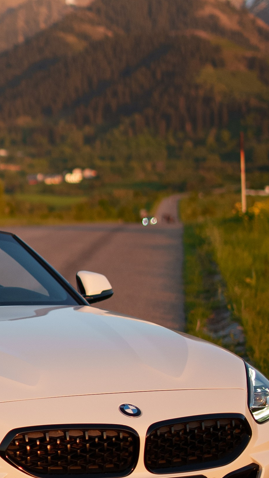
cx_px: -69
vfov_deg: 16.4
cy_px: 188
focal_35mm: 131
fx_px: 1660
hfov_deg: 9.1
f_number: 1.8
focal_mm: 50
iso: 500
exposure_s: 1/2500
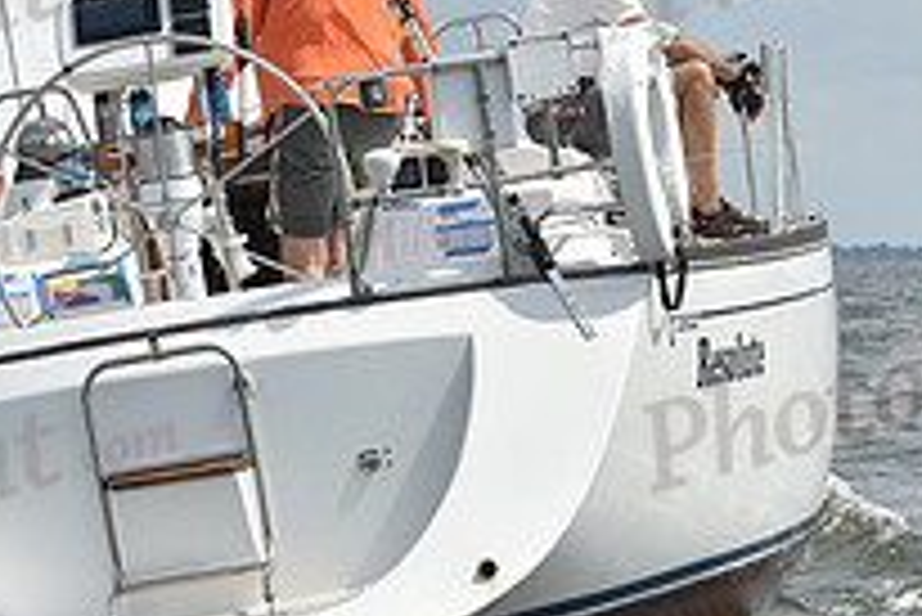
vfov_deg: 6.9
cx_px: 414
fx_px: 5074
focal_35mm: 198
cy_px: 205
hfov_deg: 10.4
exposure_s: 1/1000
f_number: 11
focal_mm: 70
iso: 320
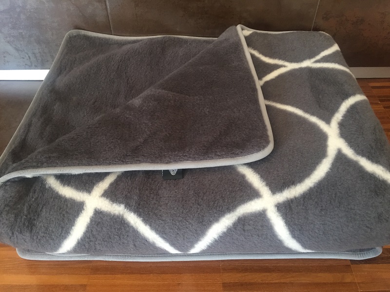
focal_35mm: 29
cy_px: 146
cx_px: 195
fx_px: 327
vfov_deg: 48.2
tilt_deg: -45.8
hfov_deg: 61.7
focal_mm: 4.15
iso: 125
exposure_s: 1/33
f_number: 2.2
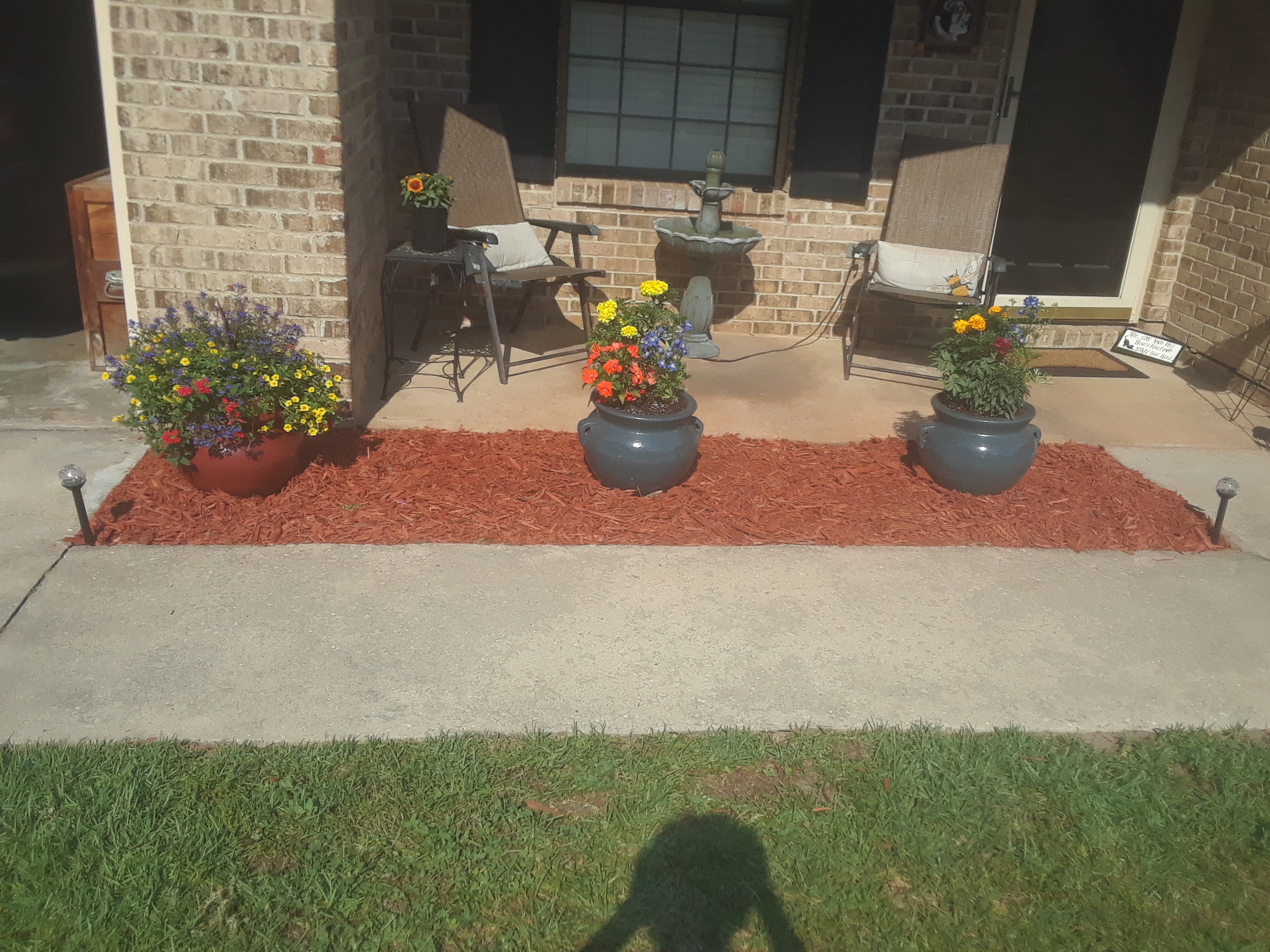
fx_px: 1101
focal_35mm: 30
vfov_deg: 46.8
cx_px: 635
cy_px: 476
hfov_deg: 60.0
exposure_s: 1/1898
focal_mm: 2.47
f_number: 1.9
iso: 40
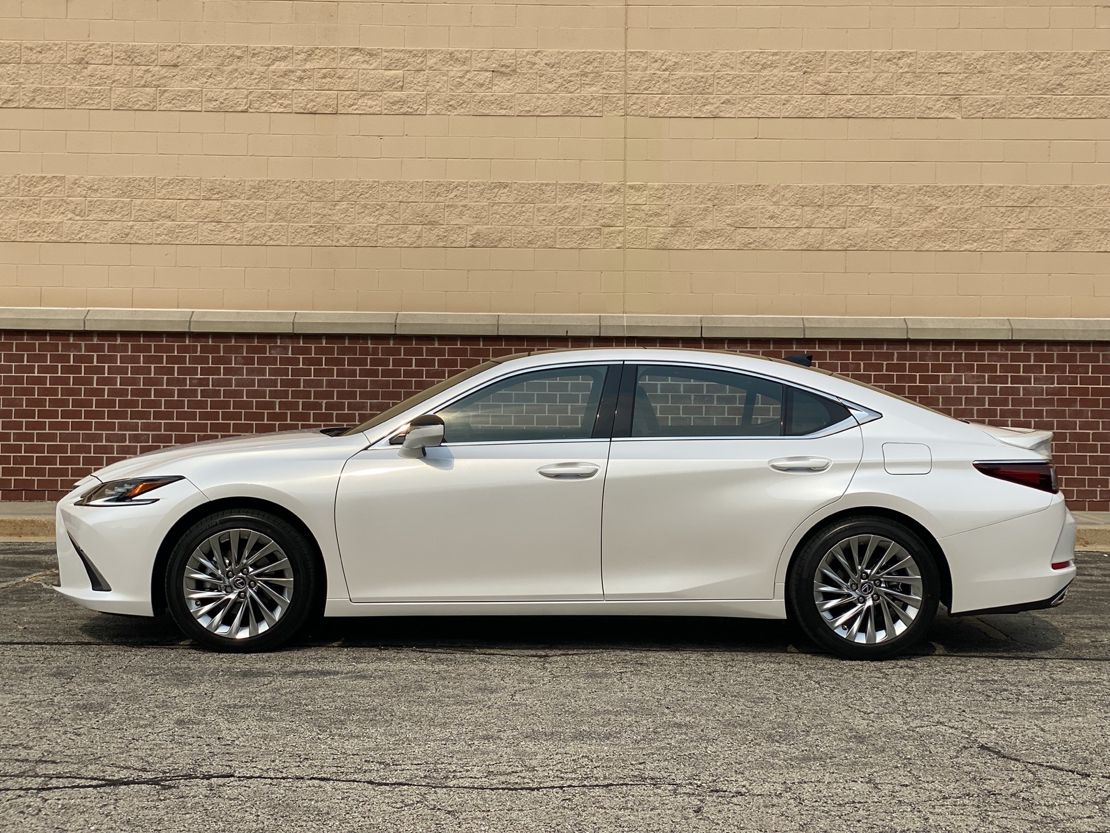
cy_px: 416
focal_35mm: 52
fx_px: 1667
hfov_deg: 36.8
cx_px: 555
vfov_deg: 28.0
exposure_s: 1/2519
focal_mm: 6
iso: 20
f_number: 2
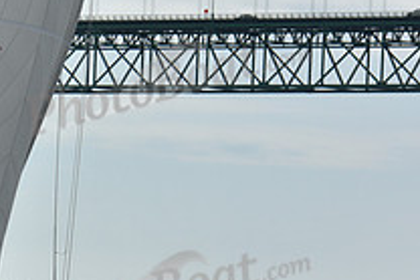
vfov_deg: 3.1
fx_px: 5207
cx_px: -77
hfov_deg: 4.6
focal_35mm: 446
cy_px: 217
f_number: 11
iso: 250
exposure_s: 1/800
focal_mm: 160
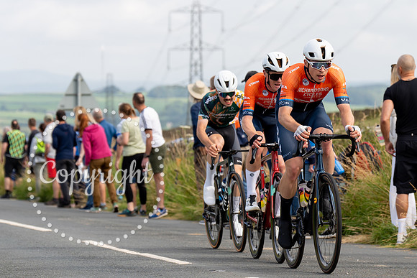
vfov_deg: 6.5
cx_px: 293
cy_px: 93
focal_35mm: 211
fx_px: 2447
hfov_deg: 9.7
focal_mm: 128
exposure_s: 1/800
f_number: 4.5
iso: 250
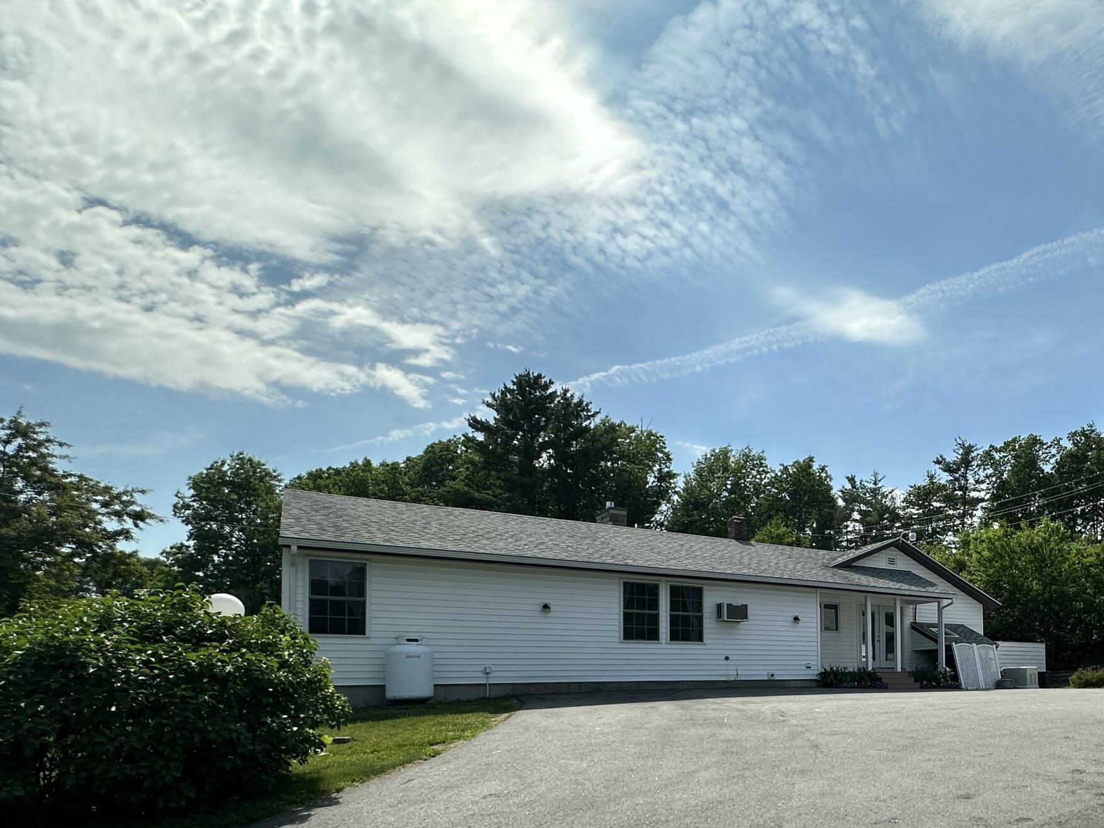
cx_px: 890
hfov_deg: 64.9
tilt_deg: +1.7
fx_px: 766
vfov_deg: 53.3
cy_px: 655
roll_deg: +1.3
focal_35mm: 24
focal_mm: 2.22
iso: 40
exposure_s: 1/2053
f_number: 2.2
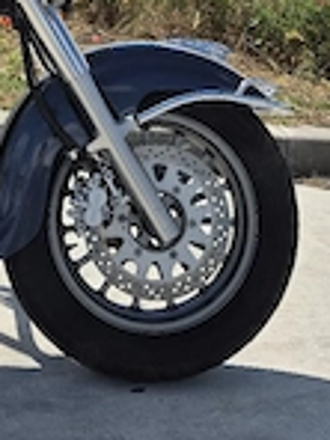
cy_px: -18
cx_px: 65
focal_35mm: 62
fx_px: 788
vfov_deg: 28.9
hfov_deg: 23.3
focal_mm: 5.4
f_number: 1.8
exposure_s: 1/3333
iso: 25
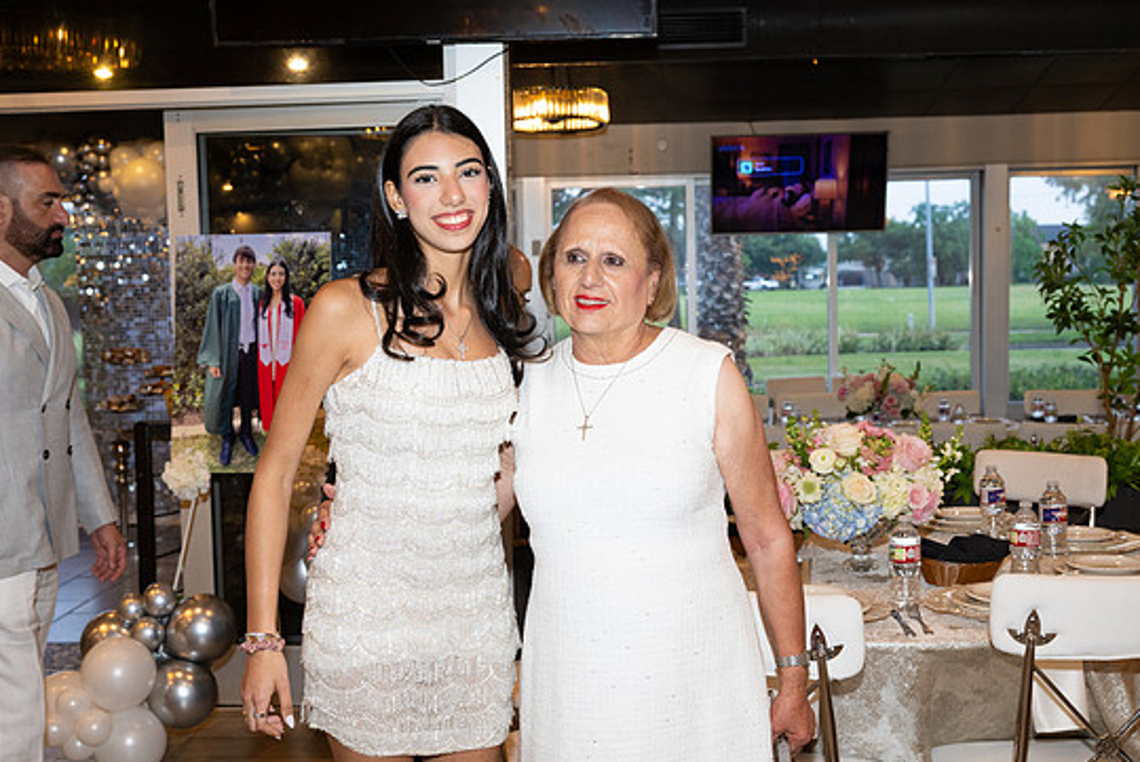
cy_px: 387
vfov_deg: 30.6
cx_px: 589
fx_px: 1394
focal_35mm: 44
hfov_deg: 44.5
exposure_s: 1/80
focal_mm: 41
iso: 1000
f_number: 5.6
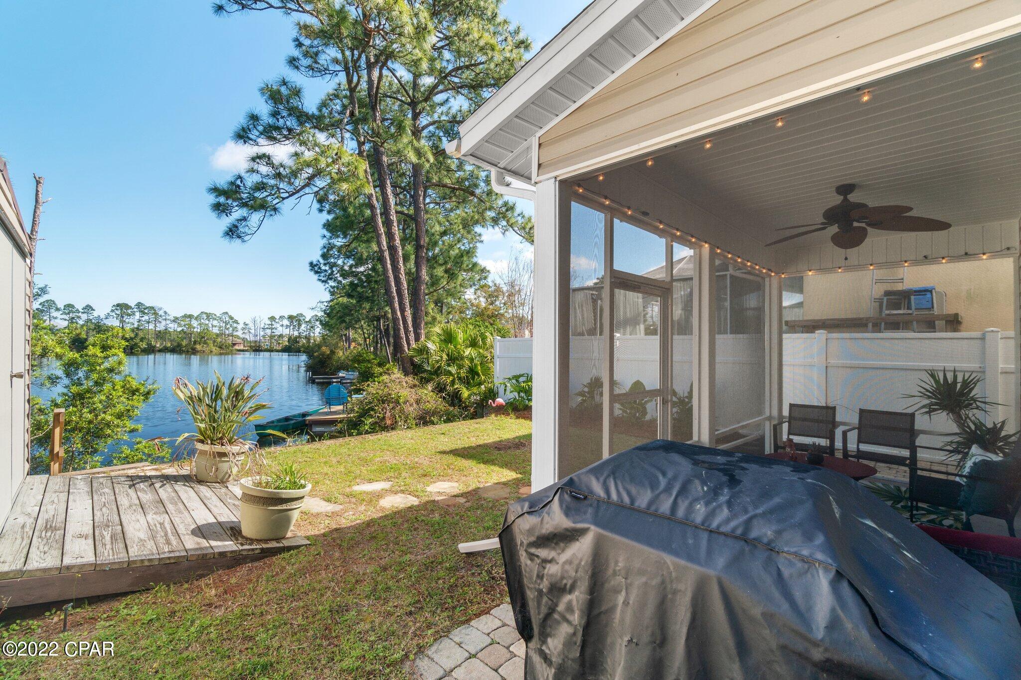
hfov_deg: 100.4
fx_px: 425
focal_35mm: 15
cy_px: 340
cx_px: 510
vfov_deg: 77.3
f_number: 8
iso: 100
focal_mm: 10
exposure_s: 1/13
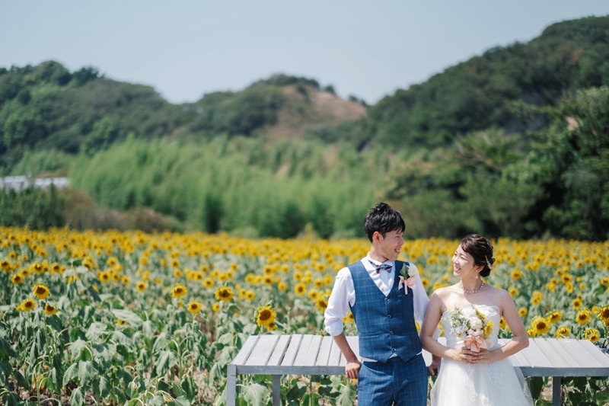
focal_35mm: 84
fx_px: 1421
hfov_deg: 24.2
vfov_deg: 16.3
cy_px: 203
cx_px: 304
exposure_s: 1/8000
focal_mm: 56
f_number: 1.2
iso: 100
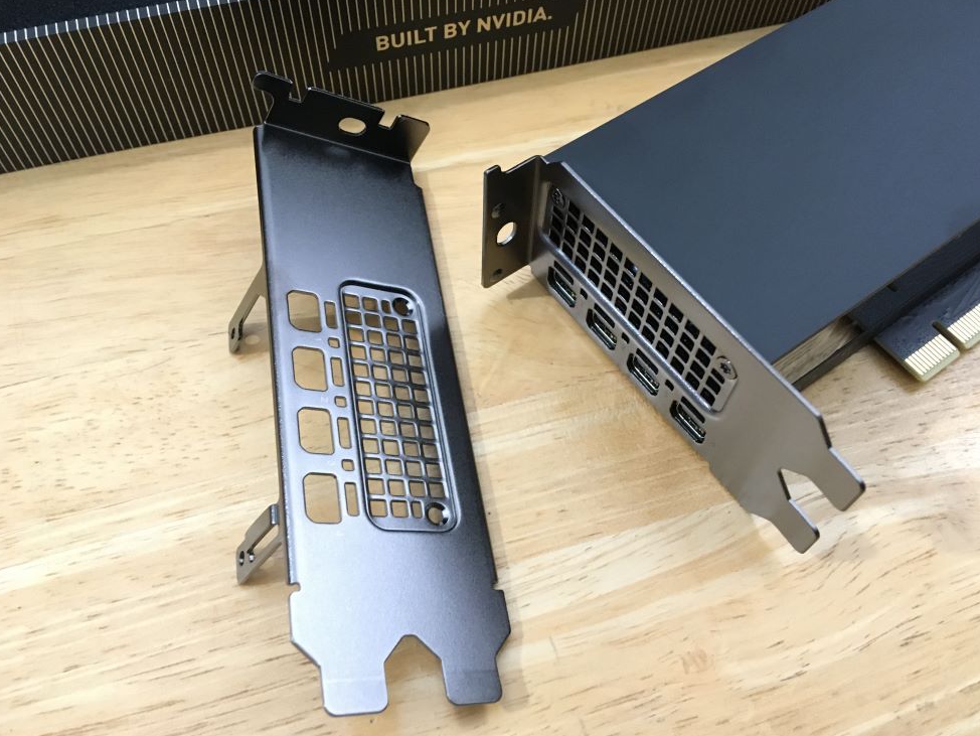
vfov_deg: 46.8
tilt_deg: -61.4
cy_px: 375
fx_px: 850
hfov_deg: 59.9
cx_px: 498
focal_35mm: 30
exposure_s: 1/17
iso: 200
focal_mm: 4.15
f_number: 2.2
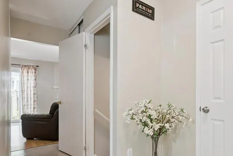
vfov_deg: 54.6
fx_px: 149
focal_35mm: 23
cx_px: 149
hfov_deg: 74.5
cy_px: 96
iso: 200
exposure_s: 1/6
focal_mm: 14
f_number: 11
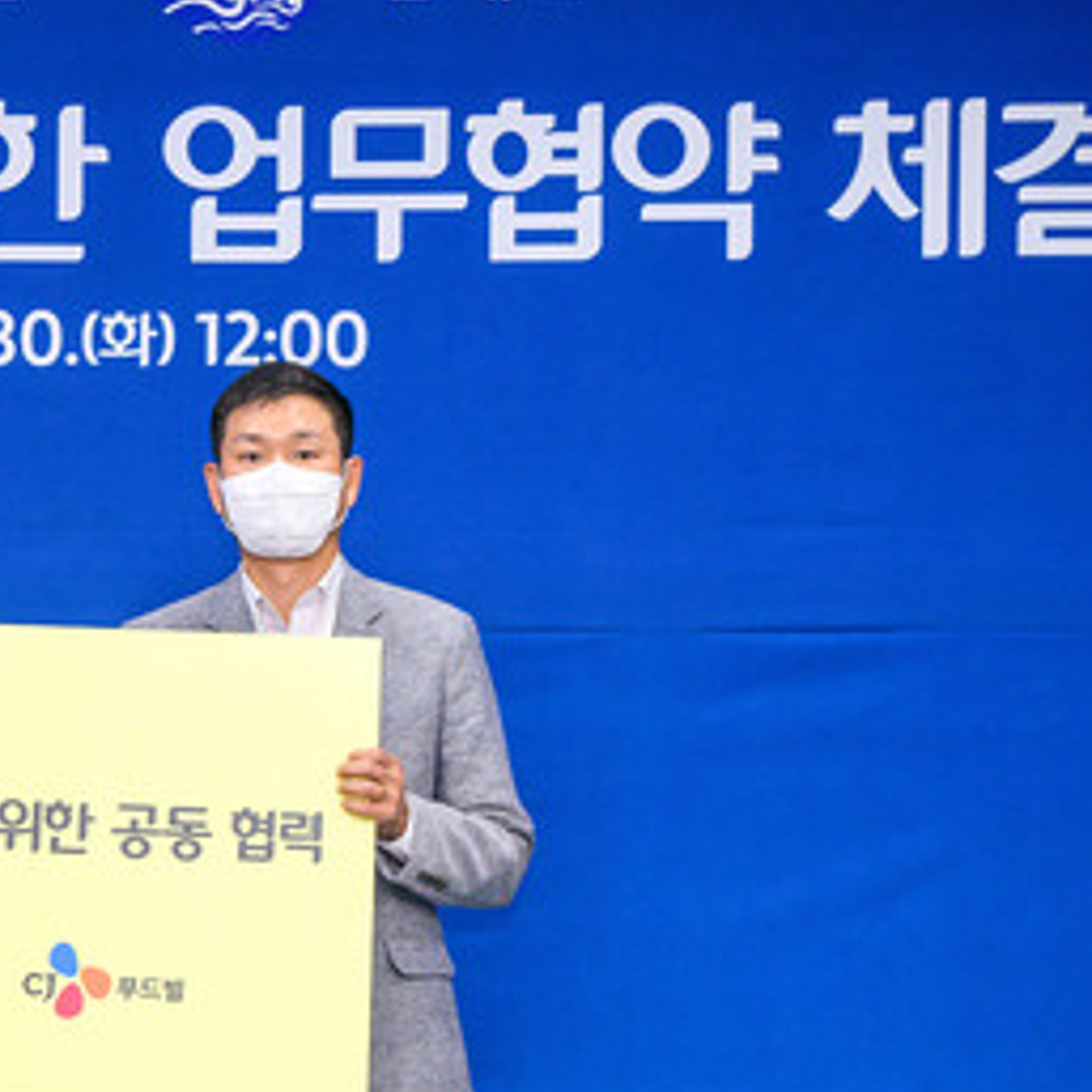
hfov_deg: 14.9
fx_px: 4104
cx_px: 17
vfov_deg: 15.2
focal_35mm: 115
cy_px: 576
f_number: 5
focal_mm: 60
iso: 2000
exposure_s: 1/160
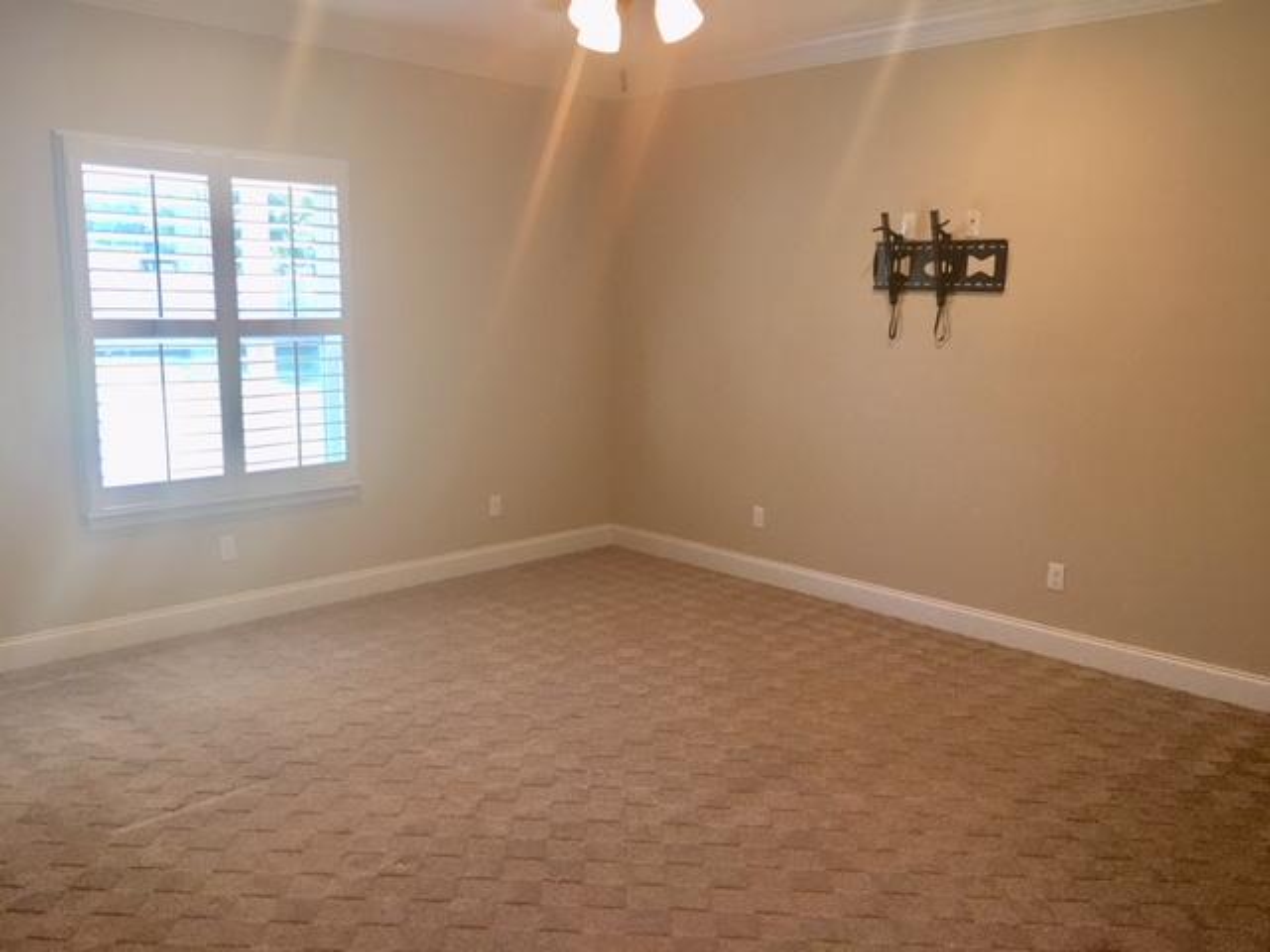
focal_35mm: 29
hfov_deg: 61.7
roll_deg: -1.0
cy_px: 476
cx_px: 635
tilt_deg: -8.7
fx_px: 1064
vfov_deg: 48.2
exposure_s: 1/30
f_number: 2.2
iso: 32
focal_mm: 4.15
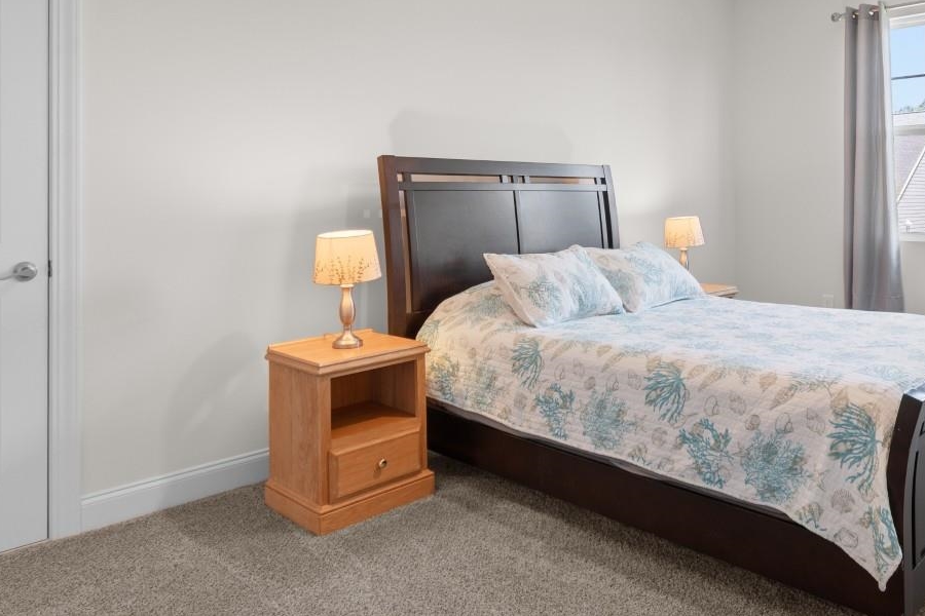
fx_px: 694
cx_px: 556
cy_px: 205
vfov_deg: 47.2
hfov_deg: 66.7
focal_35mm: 27
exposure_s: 1/3
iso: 100
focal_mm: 10
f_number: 4.5
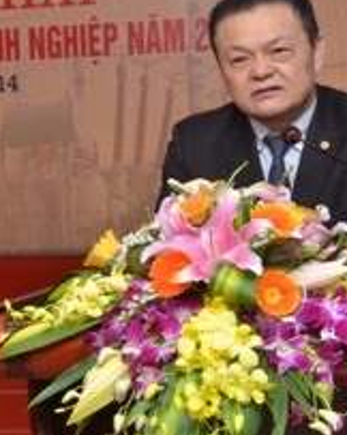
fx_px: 1504
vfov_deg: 16.4
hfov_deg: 12.9
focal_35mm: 117
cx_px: -58
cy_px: 139
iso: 640
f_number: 10
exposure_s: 1/60
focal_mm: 32
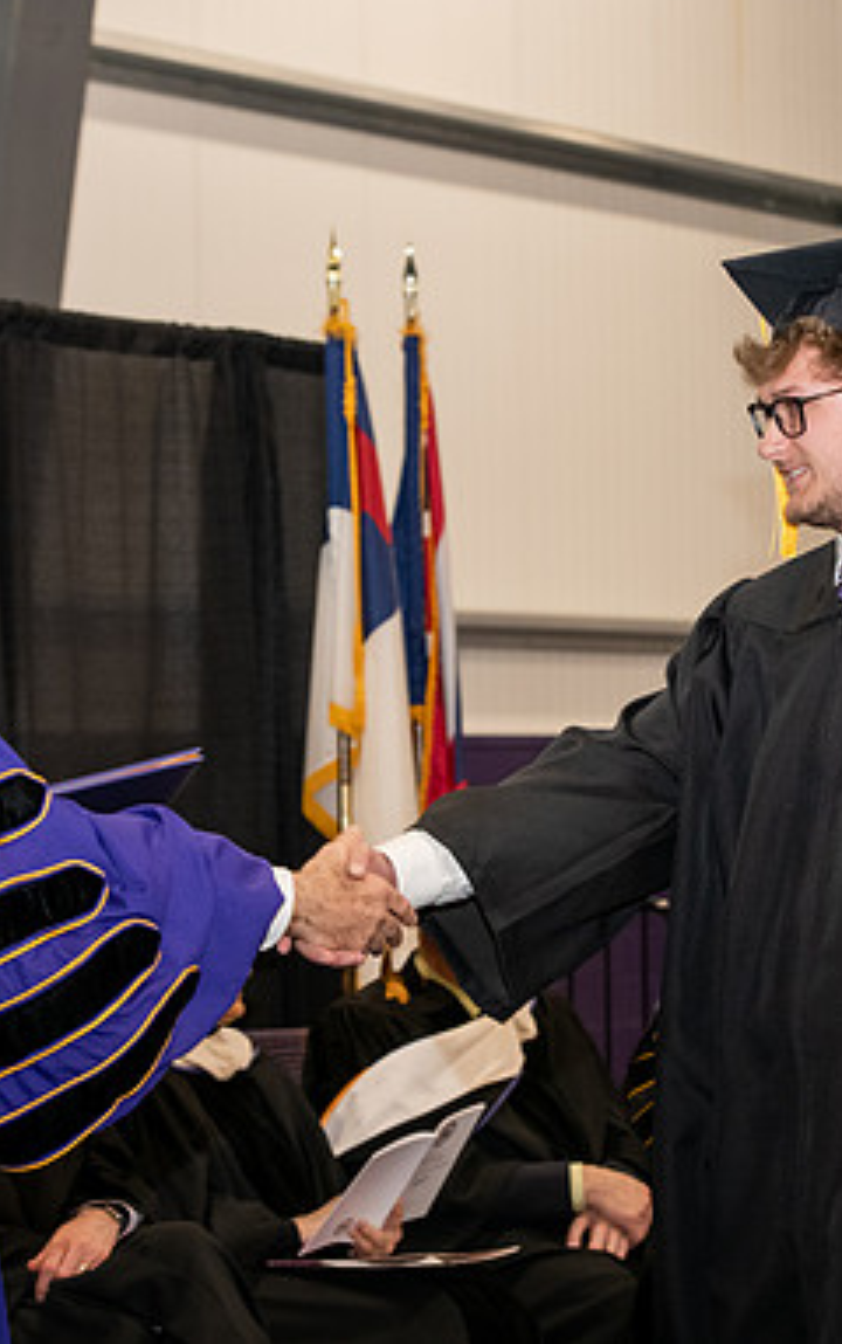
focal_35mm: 108
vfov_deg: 19.3
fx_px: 3958
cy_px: 668
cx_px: 505
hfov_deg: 12.1
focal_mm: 70
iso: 2000
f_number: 5
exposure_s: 1/200
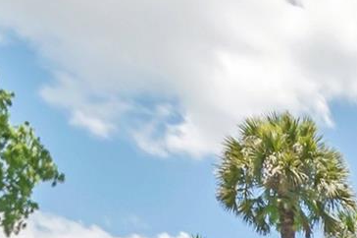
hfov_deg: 22.9
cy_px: 424
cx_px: 576
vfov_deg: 17.1
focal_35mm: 66
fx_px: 654
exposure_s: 1/125
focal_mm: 10
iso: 125
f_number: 7.1
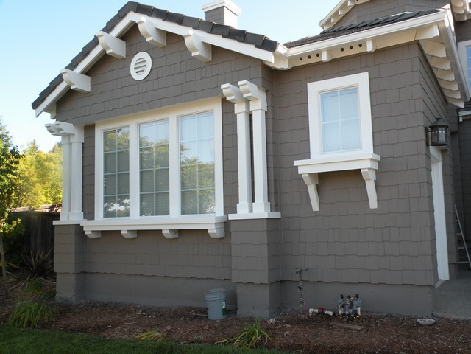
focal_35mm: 33
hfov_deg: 55.4
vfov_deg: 42.9
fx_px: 449
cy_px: 177
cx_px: 236
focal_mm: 5.8
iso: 64
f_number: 5
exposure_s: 1/130
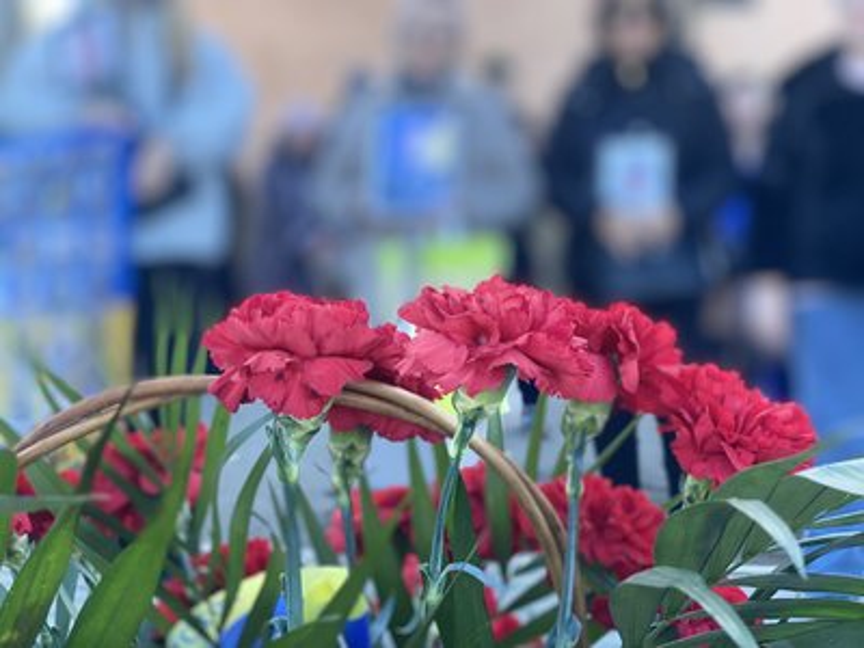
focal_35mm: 52
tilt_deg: -8.1
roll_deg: +0.2
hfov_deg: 36.8
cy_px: 324
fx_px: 1298
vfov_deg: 28.0
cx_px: 432
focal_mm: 6
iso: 25
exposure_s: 1/122
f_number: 2
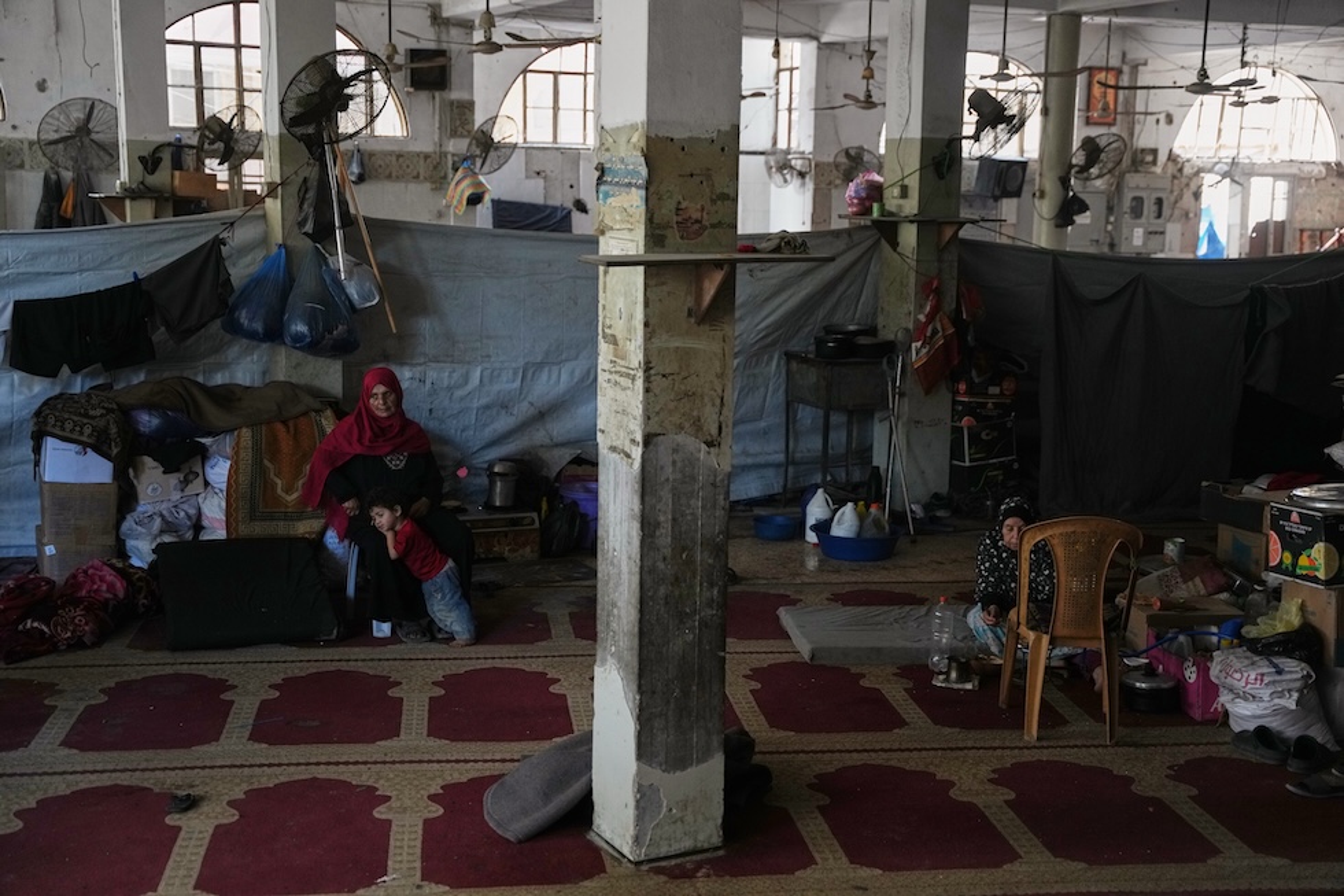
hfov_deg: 43.0
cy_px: 448
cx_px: 672
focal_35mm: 46
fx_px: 1706
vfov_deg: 29.4
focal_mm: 45.7
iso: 1250
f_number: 2.8
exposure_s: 1/125
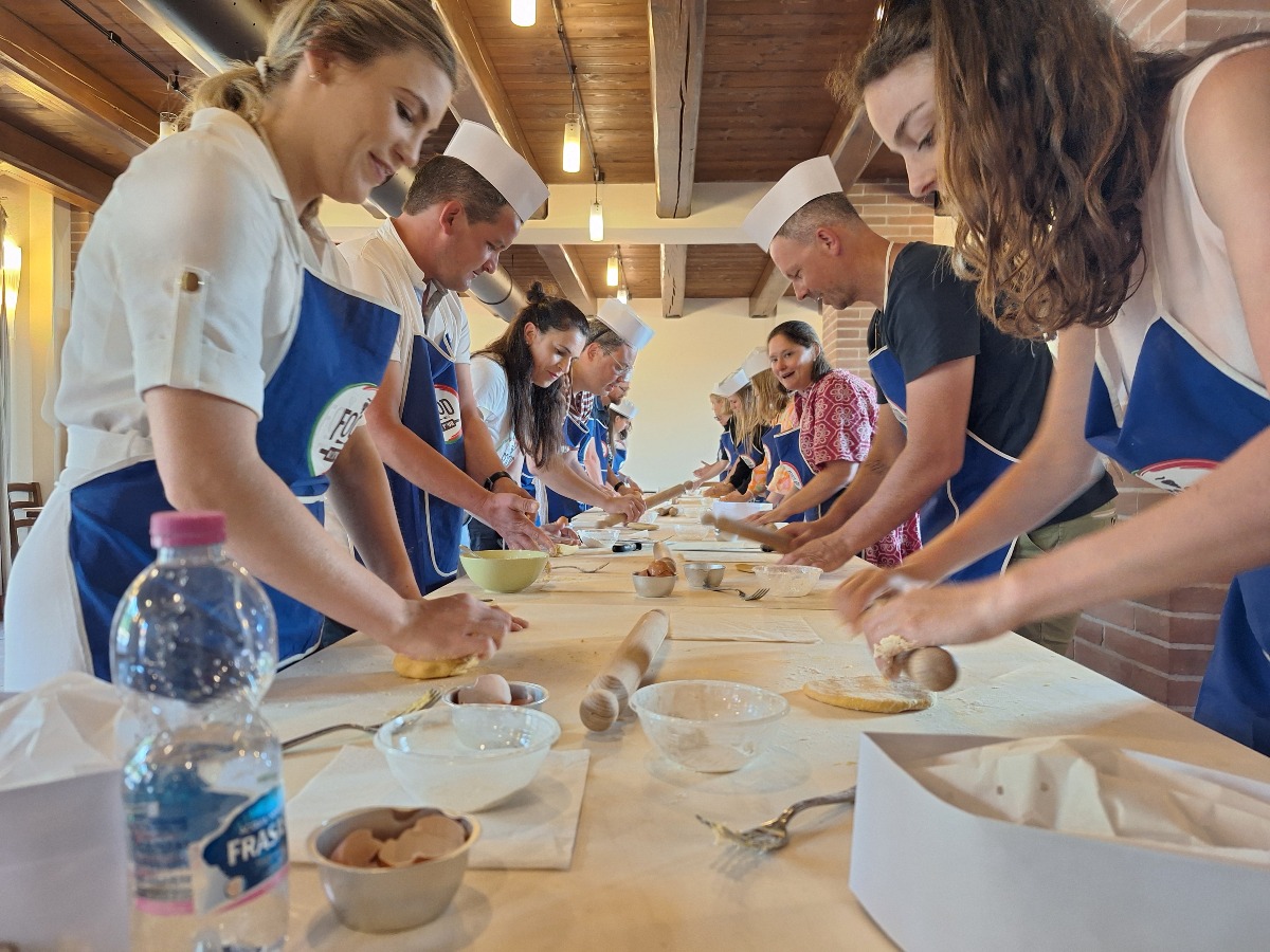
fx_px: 844
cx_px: 635
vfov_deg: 58.9
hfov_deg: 73.9
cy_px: 476
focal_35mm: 23
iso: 160
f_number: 1.8
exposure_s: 1/50
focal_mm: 5.54
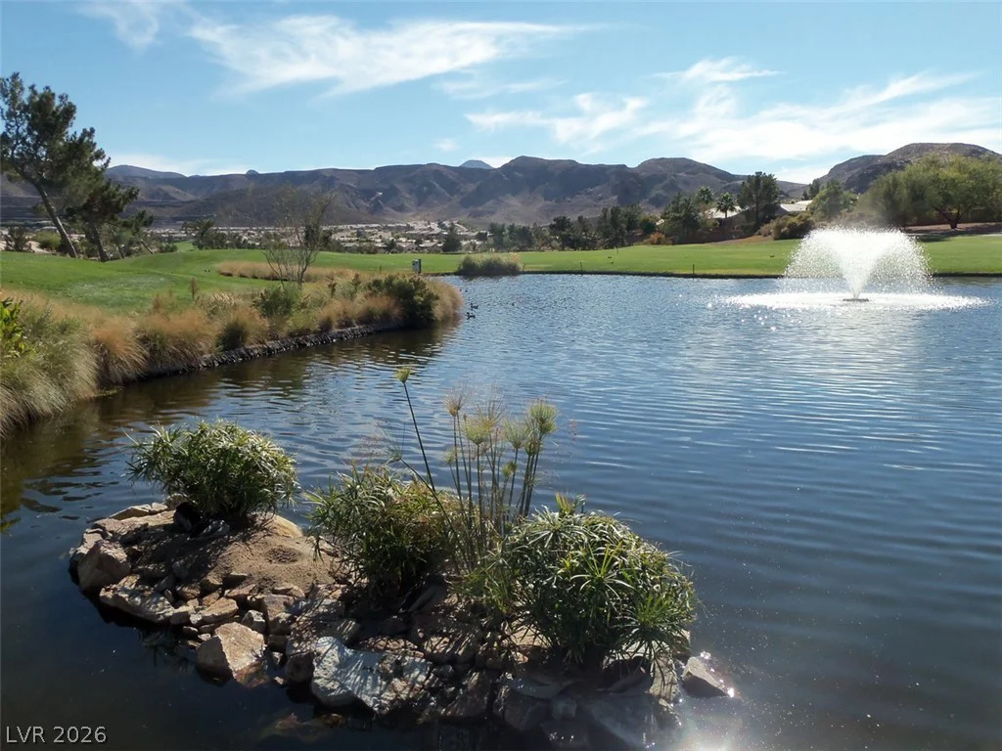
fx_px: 839
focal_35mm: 29
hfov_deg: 61.7
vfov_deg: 48.2
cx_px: 501
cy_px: 376
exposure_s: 1/160
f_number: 8.6
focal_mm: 5.2
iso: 80
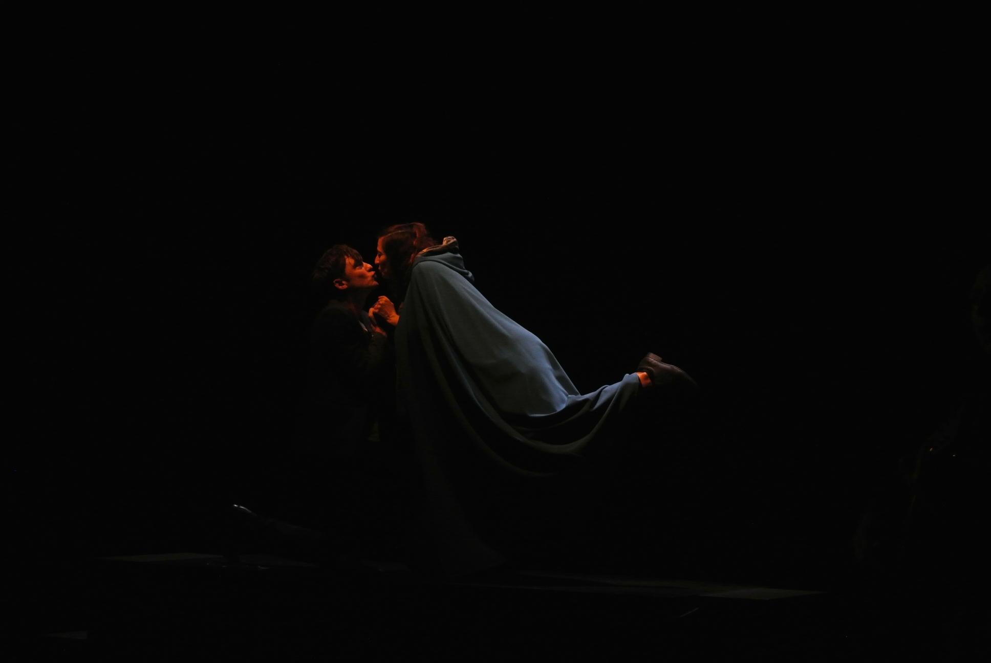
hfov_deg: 25.0
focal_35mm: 81
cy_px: 332
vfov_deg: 16.9
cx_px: 496
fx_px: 2232
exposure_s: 1/50
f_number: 8
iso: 800
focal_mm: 30
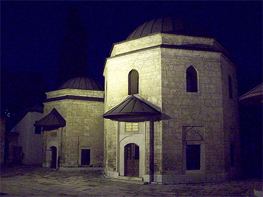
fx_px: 274
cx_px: 132
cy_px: 98
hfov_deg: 51.3
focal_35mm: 36
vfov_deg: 39.7
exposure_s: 1/54.4
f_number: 2.7
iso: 800
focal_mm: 6
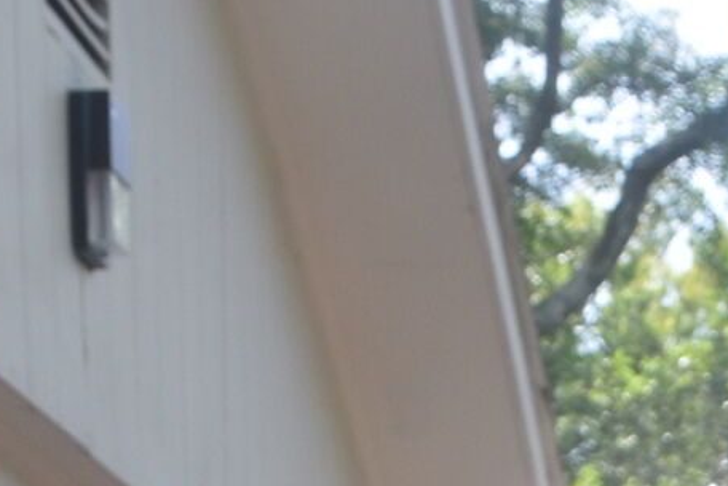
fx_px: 3680
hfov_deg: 11.1
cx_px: 795
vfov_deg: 6.7
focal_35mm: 182
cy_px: 1535
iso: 200
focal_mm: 18
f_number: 6.3
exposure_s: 1/250
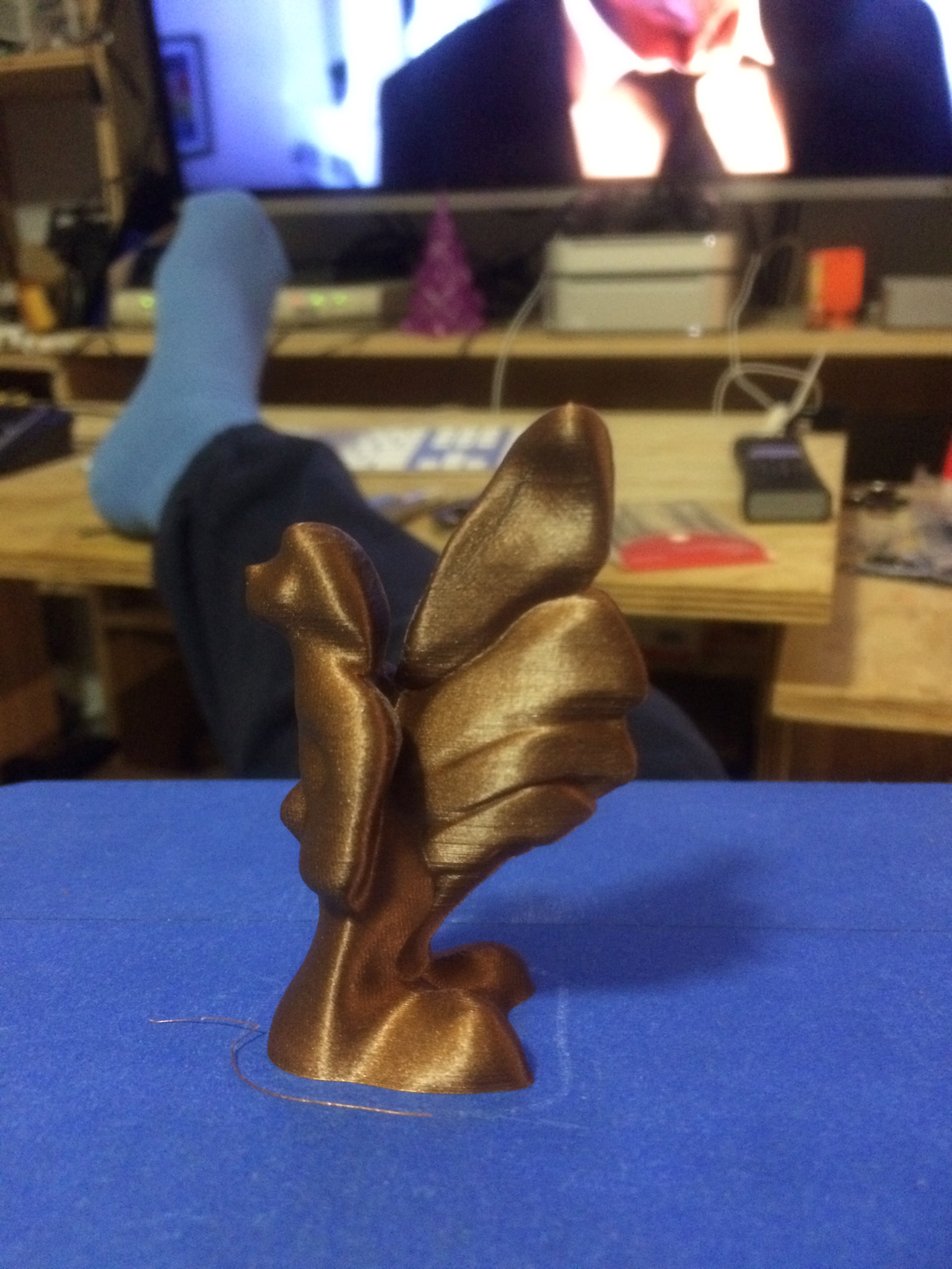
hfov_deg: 48.2
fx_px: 1063
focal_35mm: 29
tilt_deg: -19.5
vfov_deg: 61.7
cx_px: 476
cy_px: 634
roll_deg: +2.7
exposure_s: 1/15
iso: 500
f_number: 2.2
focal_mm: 4.15
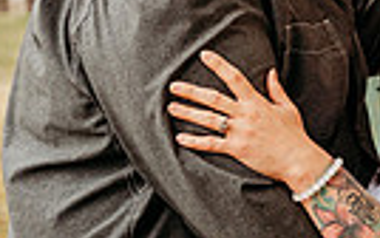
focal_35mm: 203
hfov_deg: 9.9
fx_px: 2104
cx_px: 644
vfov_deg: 6.5
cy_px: 16
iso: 320
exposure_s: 1/250
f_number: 3.5
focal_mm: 46
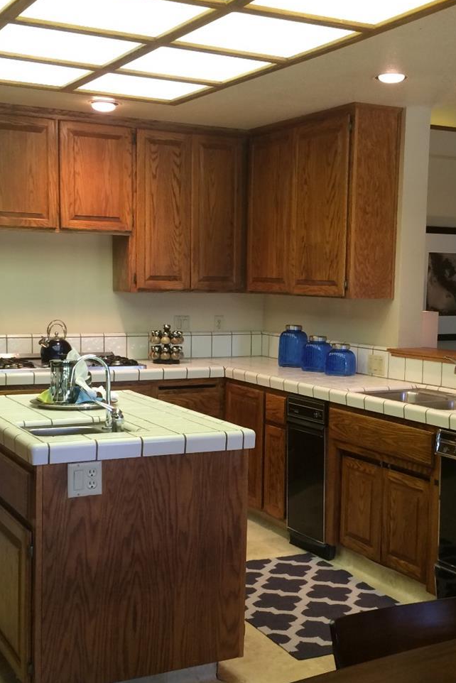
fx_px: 892
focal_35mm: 47
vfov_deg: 41.8
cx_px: 271
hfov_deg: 28.6
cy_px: 379
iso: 50
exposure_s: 1/33
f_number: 2.2
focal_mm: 4.15
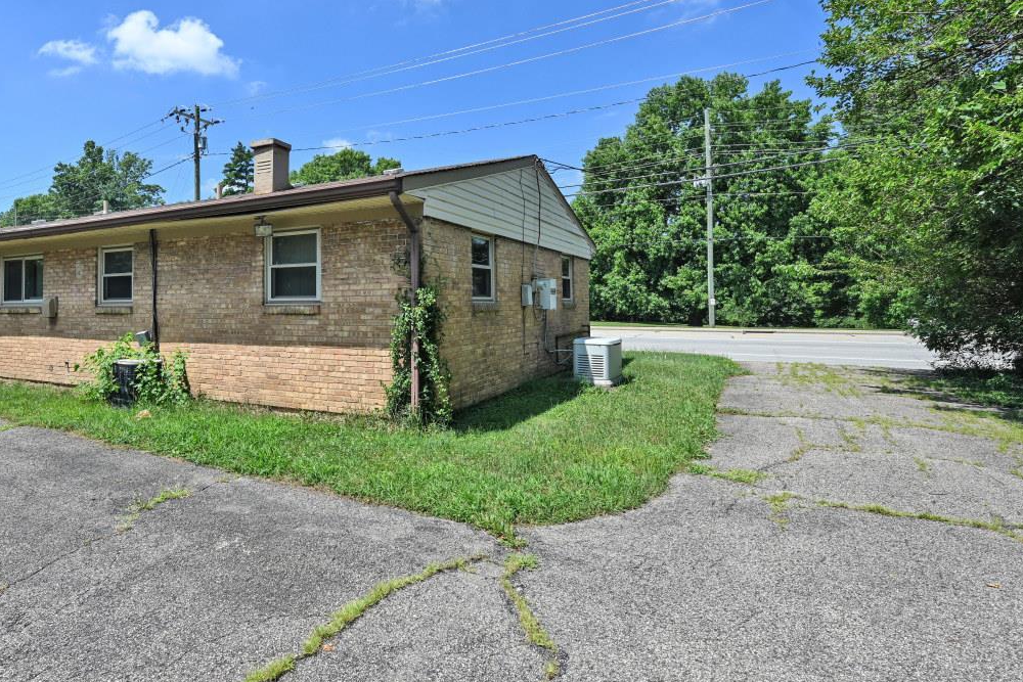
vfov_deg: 59.1
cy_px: 281
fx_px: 597
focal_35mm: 21
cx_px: 355
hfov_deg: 79.0
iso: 100
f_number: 7.1
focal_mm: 14
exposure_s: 1/400
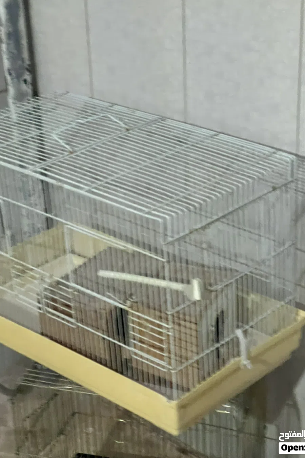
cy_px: 231
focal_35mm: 81
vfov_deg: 25.1
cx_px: 163
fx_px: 1029
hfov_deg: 16.9
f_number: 2.8
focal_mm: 9
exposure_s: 1/25
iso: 1250
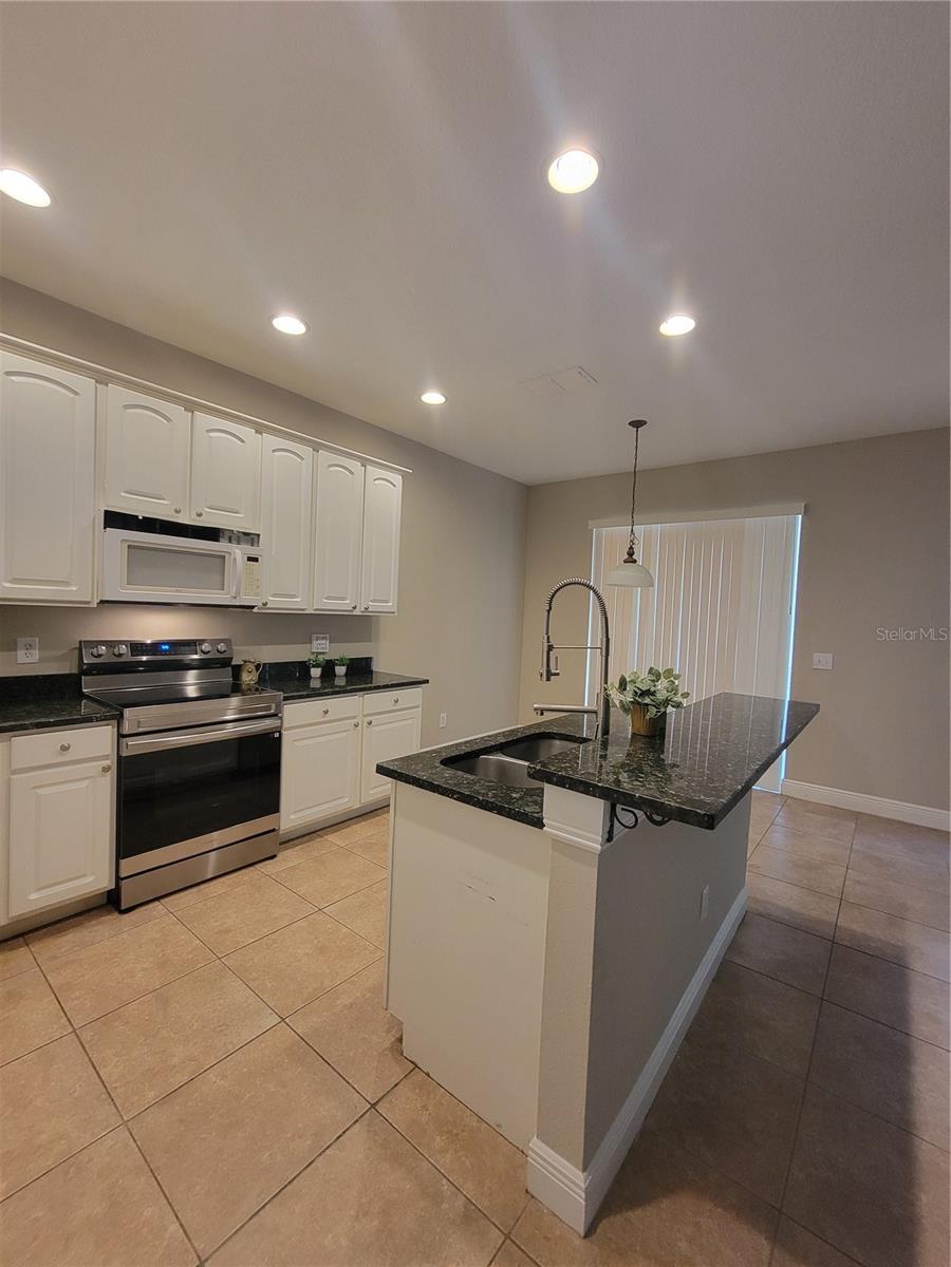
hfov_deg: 89.9
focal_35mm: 13
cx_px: 476
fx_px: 476
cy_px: 634
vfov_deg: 106.2
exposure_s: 1/60
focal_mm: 2.2
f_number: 2.2
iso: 320
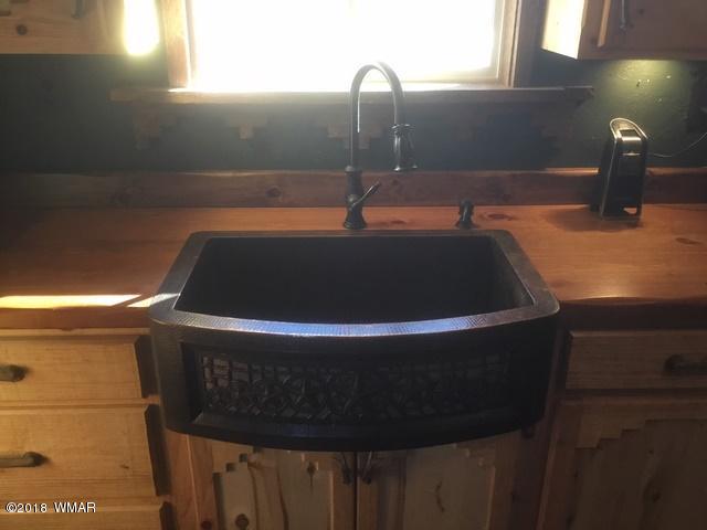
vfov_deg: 45.4
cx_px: 354
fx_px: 633
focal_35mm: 31
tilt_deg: -24.9
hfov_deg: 58.4
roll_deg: +0.9
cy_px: 265
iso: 100
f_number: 2.4
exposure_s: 1/30
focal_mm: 3.3
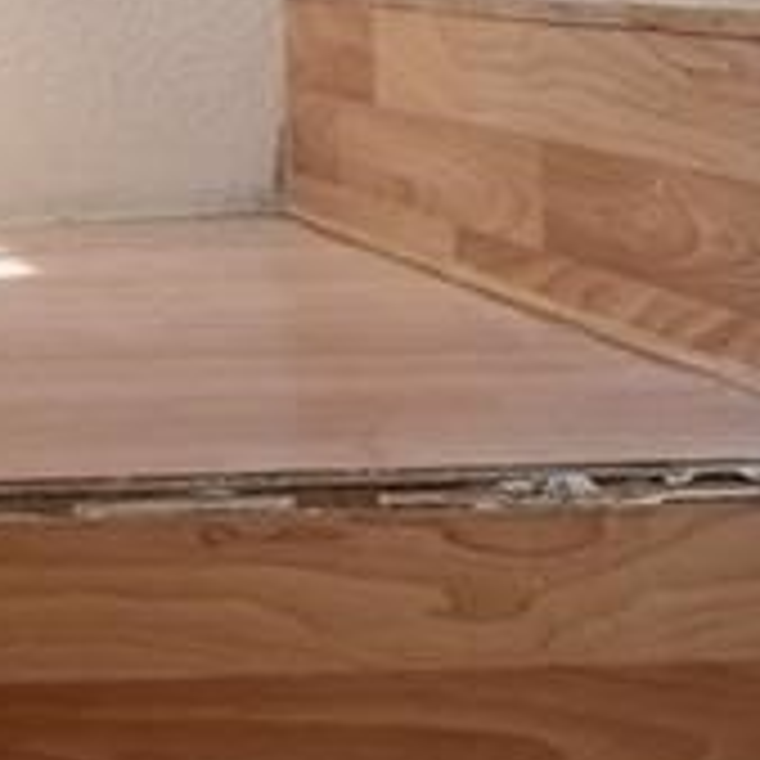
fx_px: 2707
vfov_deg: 15.6
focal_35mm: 109
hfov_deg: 15.2
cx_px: -243
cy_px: -54
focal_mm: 4.25
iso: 100
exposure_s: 1/120
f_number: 1.7
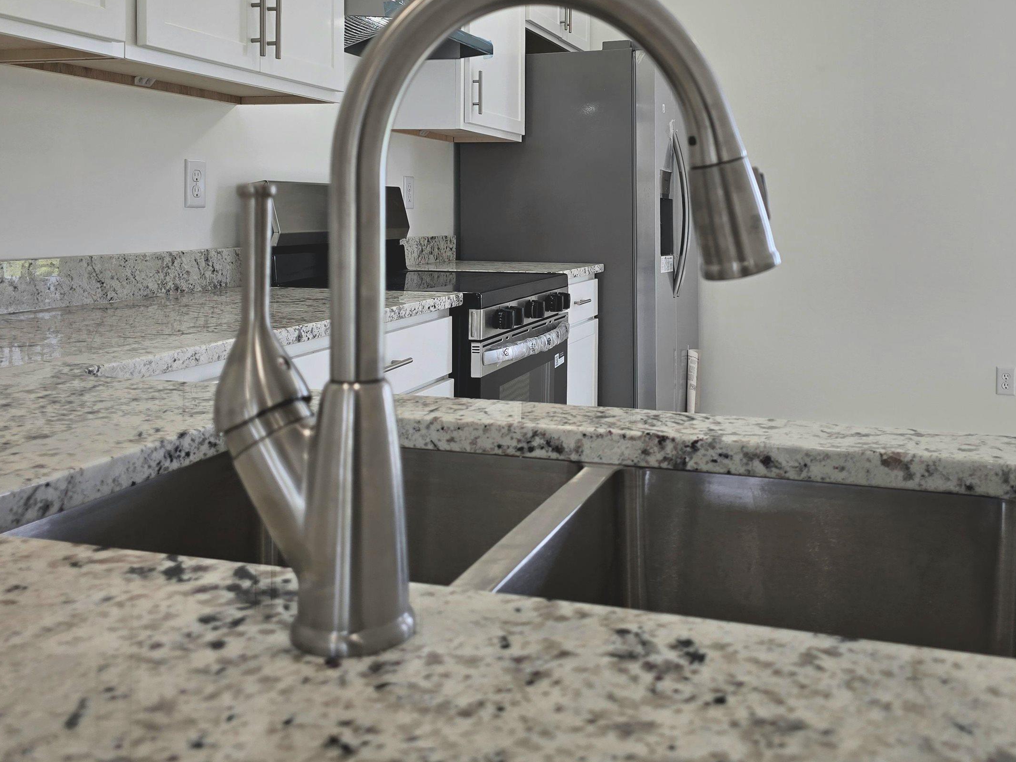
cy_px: 216
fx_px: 969
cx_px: 597
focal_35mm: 33
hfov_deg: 55.0
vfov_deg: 42.0
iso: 12
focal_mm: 6.3
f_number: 1.7
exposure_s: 1/130
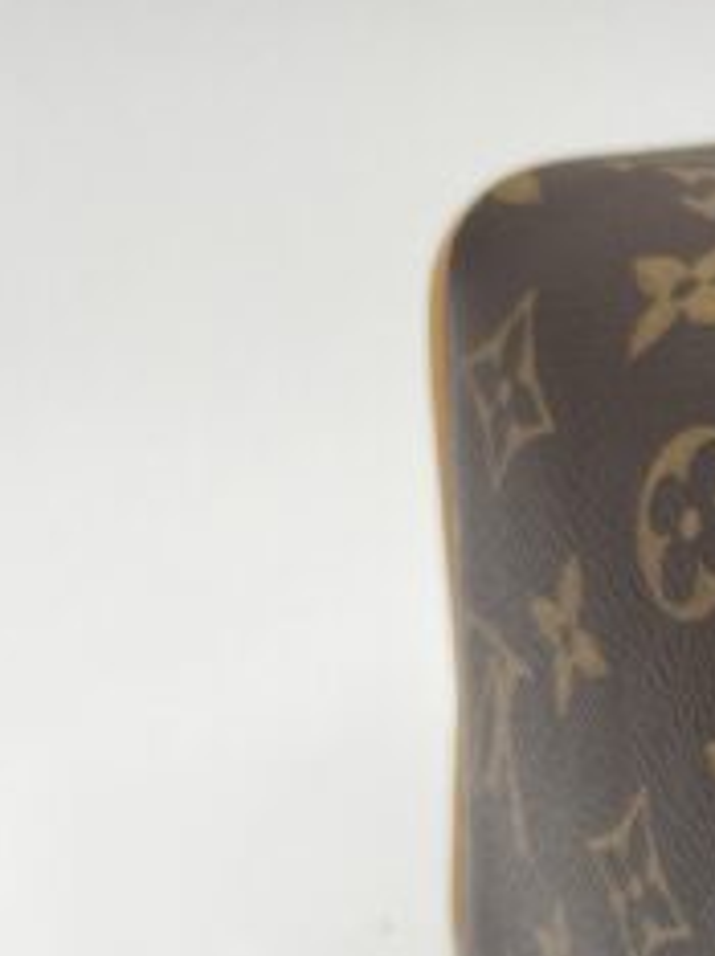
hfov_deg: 11.4
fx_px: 3145
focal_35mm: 114
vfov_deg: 16.7
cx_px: 1520
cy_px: 1054
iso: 32
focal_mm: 5.7
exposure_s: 1/107
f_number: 1.5
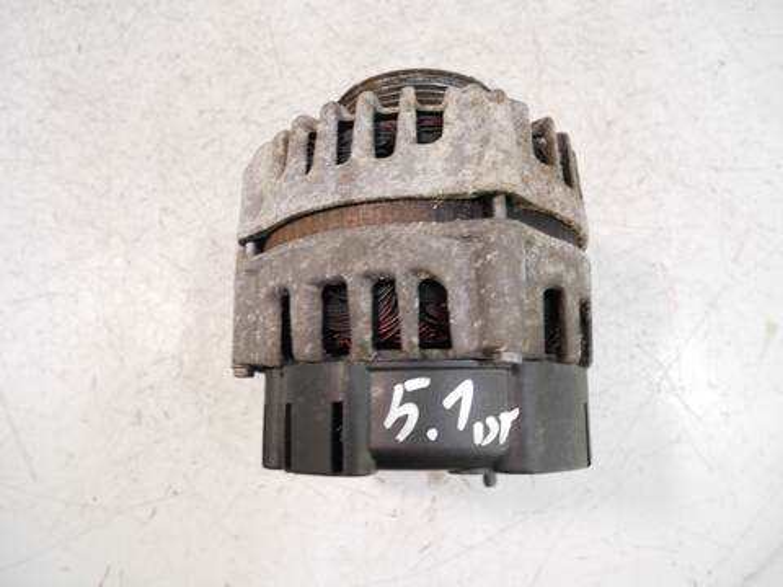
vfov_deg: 56.8
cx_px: 392
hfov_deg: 71.6
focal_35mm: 24
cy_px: 294
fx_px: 543
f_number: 3.5
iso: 1000
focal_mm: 12
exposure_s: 1/60
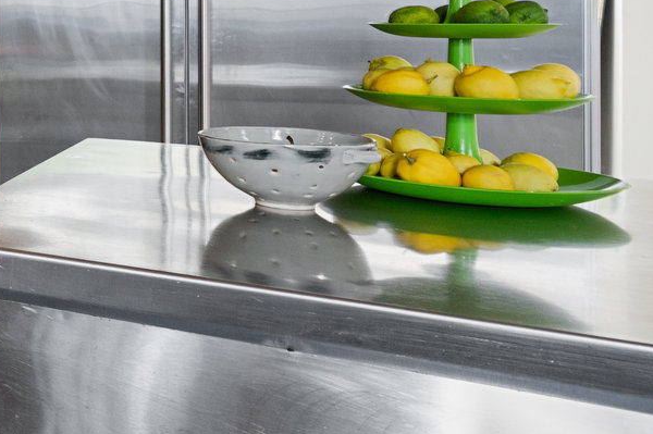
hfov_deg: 25.1
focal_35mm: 52
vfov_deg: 25.2
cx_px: -406
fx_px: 936
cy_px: 29
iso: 400
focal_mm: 15.5
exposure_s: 1/4
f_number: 11
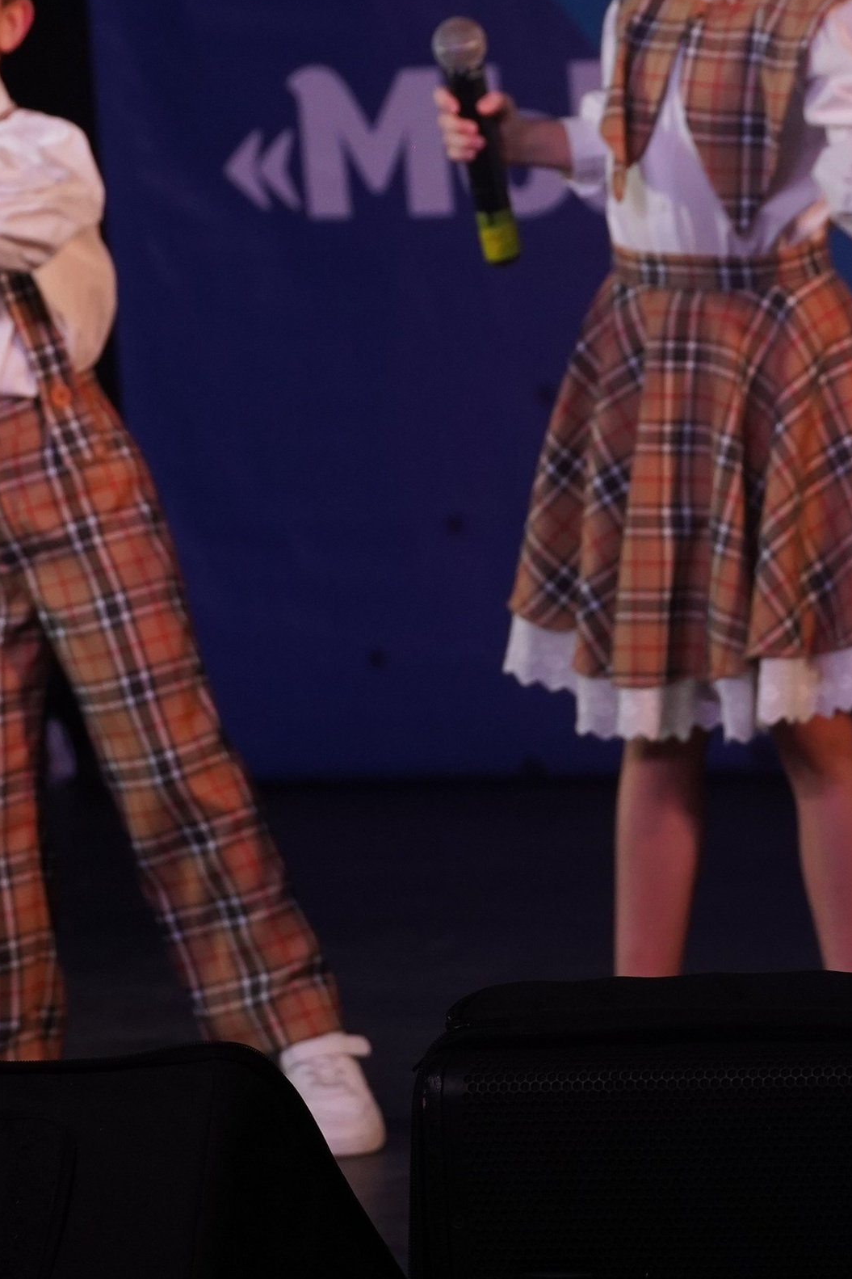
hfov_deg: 3.7
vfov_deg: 5.5
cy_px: 392
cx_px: 313
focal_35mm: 376
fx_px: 13350
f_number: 5.6
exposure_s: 1/400
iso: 2000
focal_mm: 155
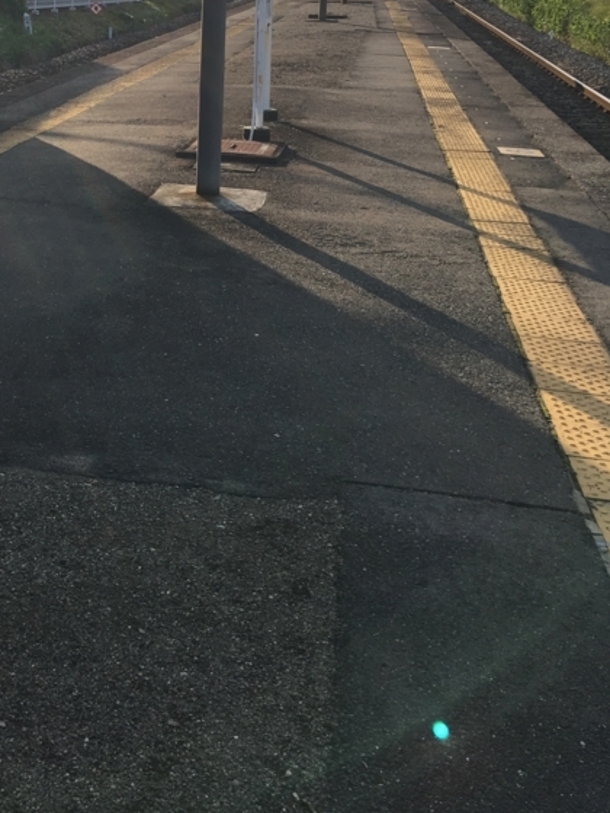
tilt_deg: -7.9
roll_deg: -1.1
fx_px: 1245
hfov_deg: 26.6
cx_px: 58
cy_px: 155
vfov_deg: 35.0
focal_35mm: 53
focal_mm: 4.15
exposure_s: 1/712
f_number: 2.2
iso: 25
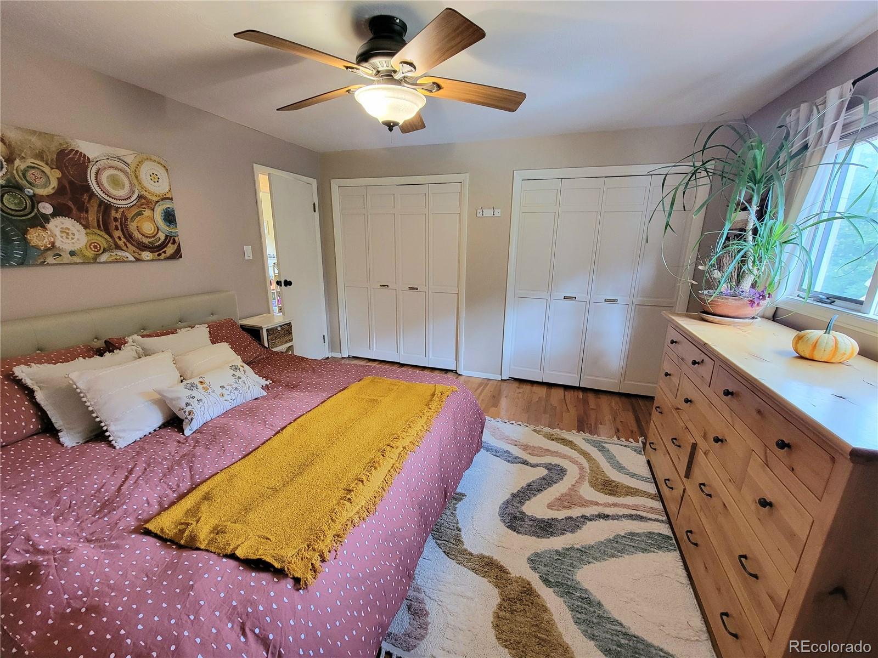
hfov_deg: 106.2
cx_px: 439
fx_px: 330
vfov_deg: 89.9
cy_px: 329
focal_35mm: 13
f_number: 2.2
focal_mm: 2.2
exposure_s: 1/30
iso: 400
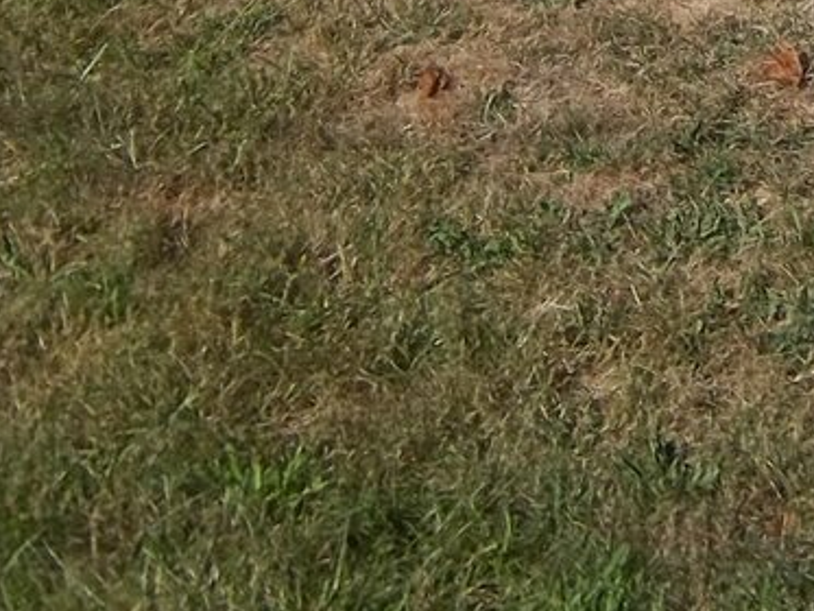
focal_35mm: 90
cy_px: -345
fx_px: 2117
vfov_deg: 15.0
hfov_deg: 20.7
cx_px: 908
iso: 64
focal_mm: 5.05
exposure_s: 1/320
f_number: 7.86
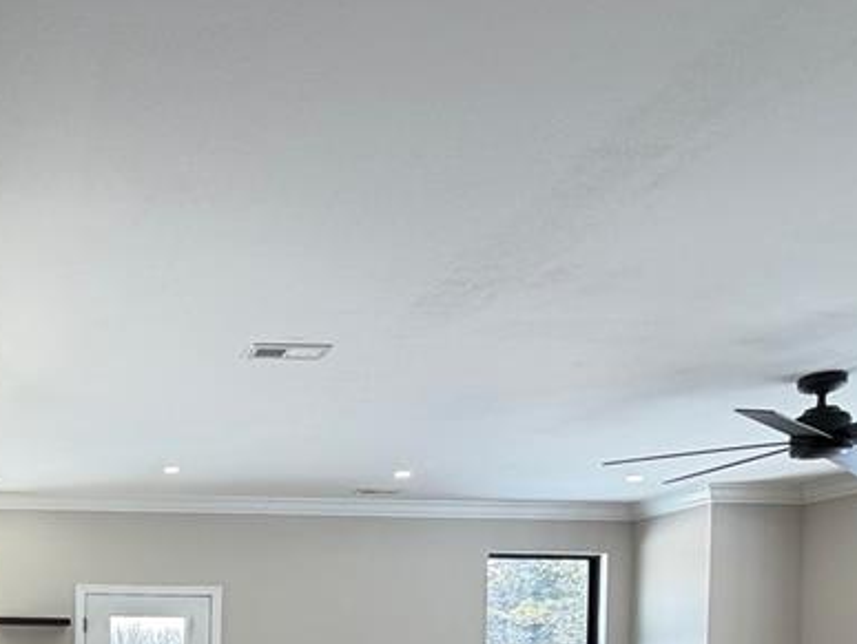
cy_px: 686
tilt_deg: -0.8
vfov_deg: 34.2
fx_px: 917
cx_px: 38
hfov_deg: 44.1
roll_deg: -0.4
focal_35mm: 37
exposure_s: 1/120
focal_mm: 2.22
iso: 80
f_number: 2.2
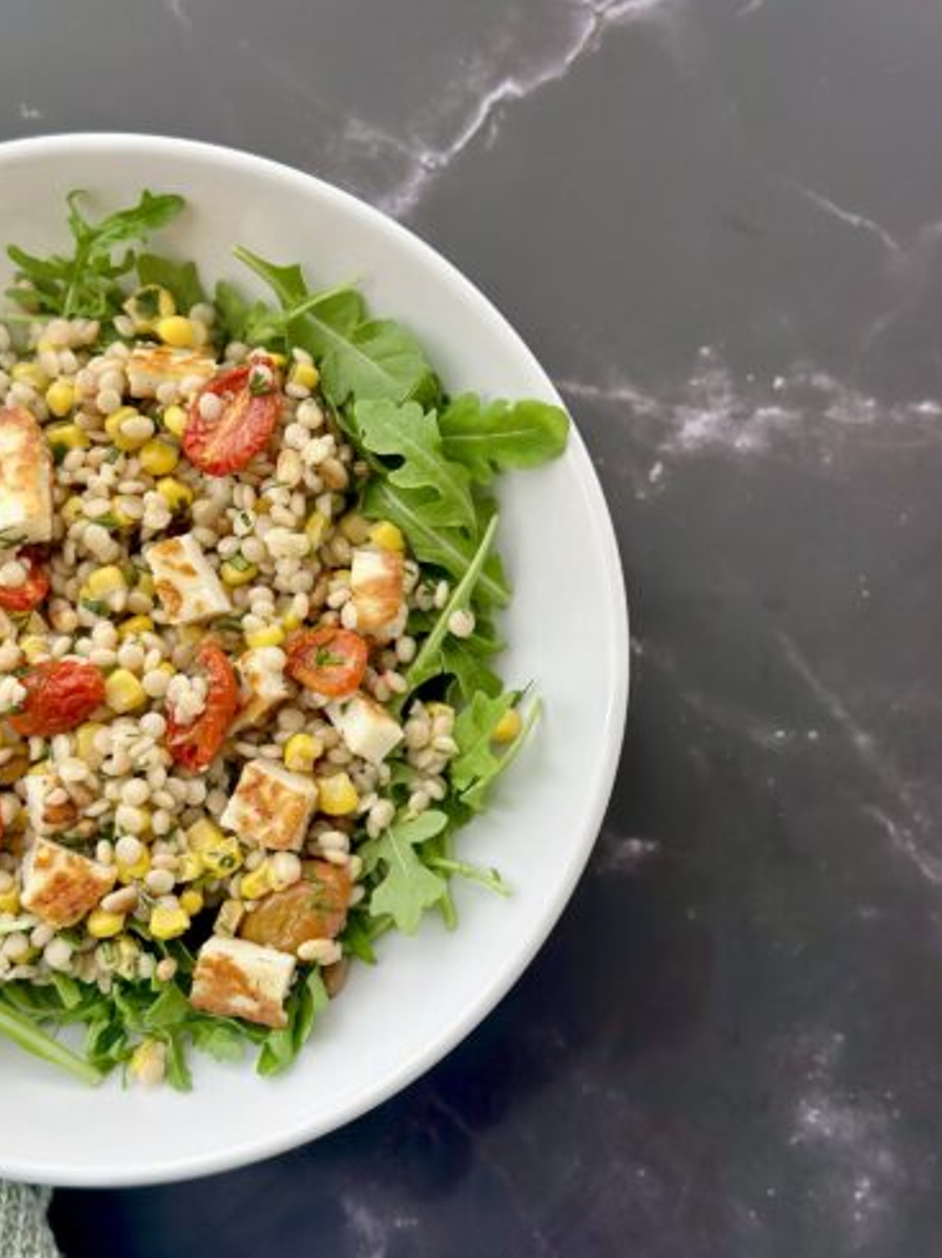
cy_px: 637
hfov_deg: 29.7
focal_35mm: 49
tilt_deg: -88.5
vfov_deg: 38.9
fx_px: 1779
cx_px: 468
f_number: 1.78
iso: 125
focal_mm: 6.86
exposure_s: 1/79
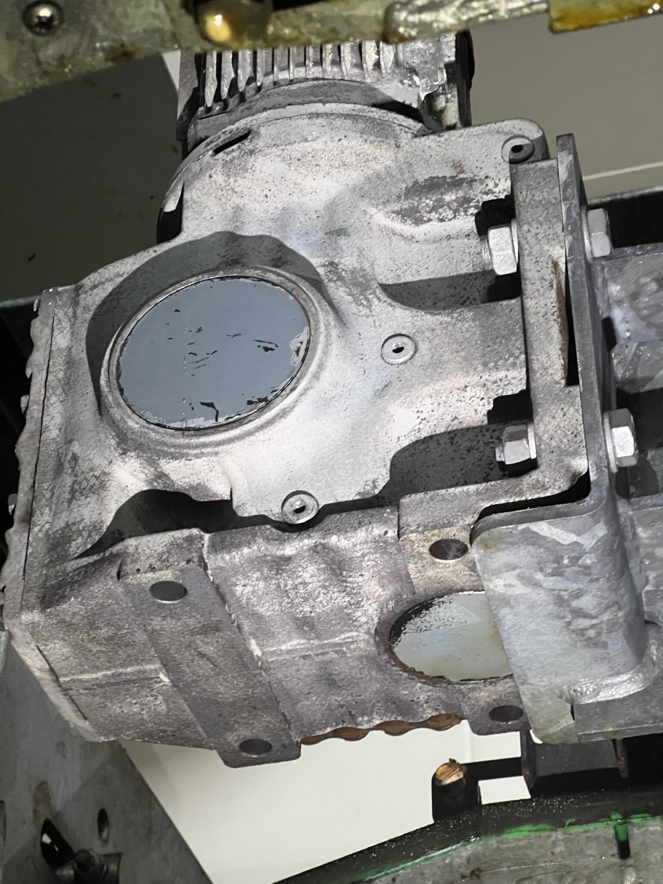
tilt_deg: +39.2
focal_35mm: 77
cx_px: 332
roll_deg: -1.5
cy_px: 442
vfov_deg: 25.3
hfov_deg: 19.1
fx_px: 1966
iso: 800
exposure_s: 1/34
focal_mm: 9
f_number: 2.8
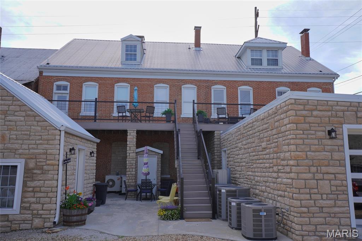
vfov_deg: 43.6
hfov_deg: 61.9
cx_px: 181
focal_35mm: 30
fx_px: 302
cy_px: 120
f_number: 6.3
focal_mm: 20
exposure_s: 1/160
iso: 100
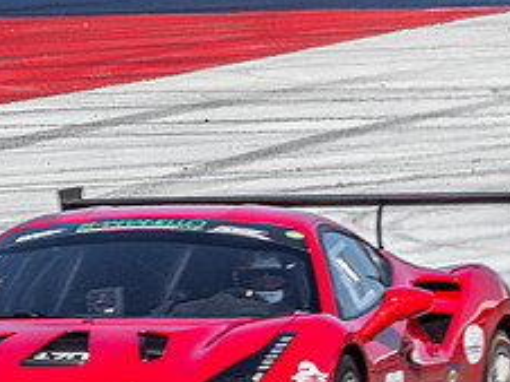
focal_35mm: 1749
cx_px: 33
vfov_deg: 0.8
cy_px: 433
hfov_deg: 1.1
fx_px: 25741
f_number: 14
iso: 200
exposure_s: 1/320
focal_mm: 300
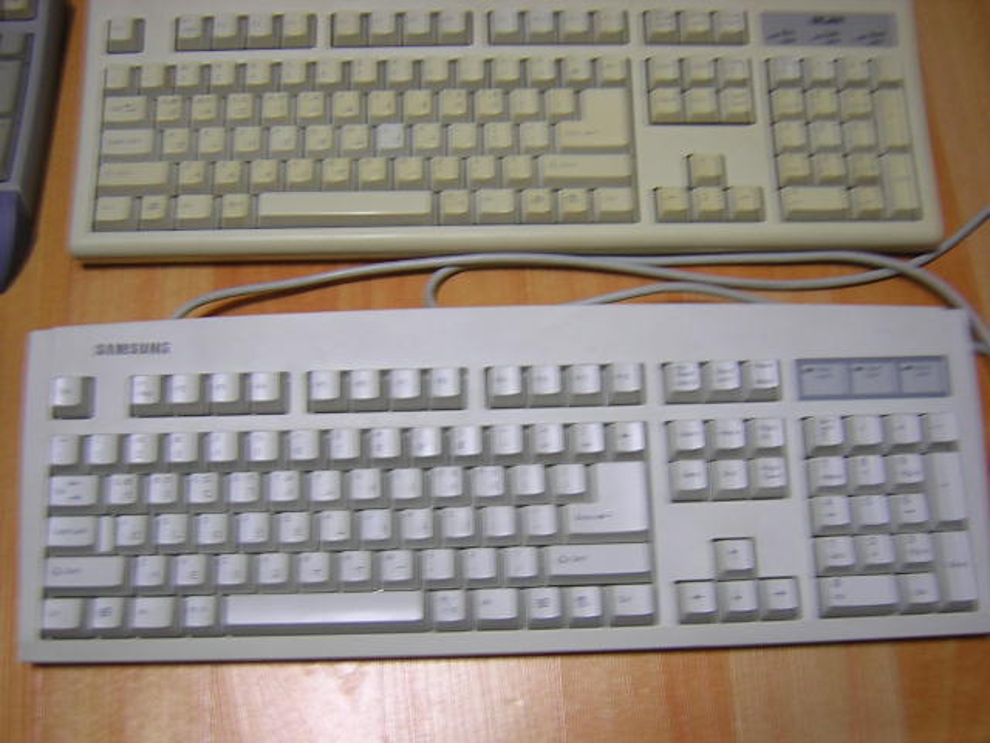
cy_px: 372
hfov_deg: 51.4
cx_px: 495
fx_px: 1030
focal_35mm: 36
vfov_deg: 39.7
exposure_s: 1/5
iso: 100
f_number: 2.6
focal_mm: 4.7
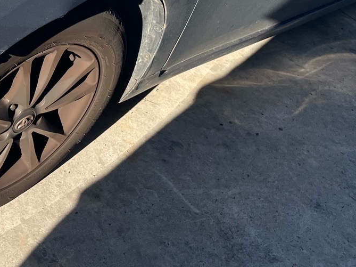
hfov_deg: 24.8
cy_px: -60
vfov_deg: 19.7
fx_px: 720
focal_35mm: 70
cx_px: -81
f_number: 1.6
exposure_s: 1/1289
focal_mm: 4.2
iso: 32
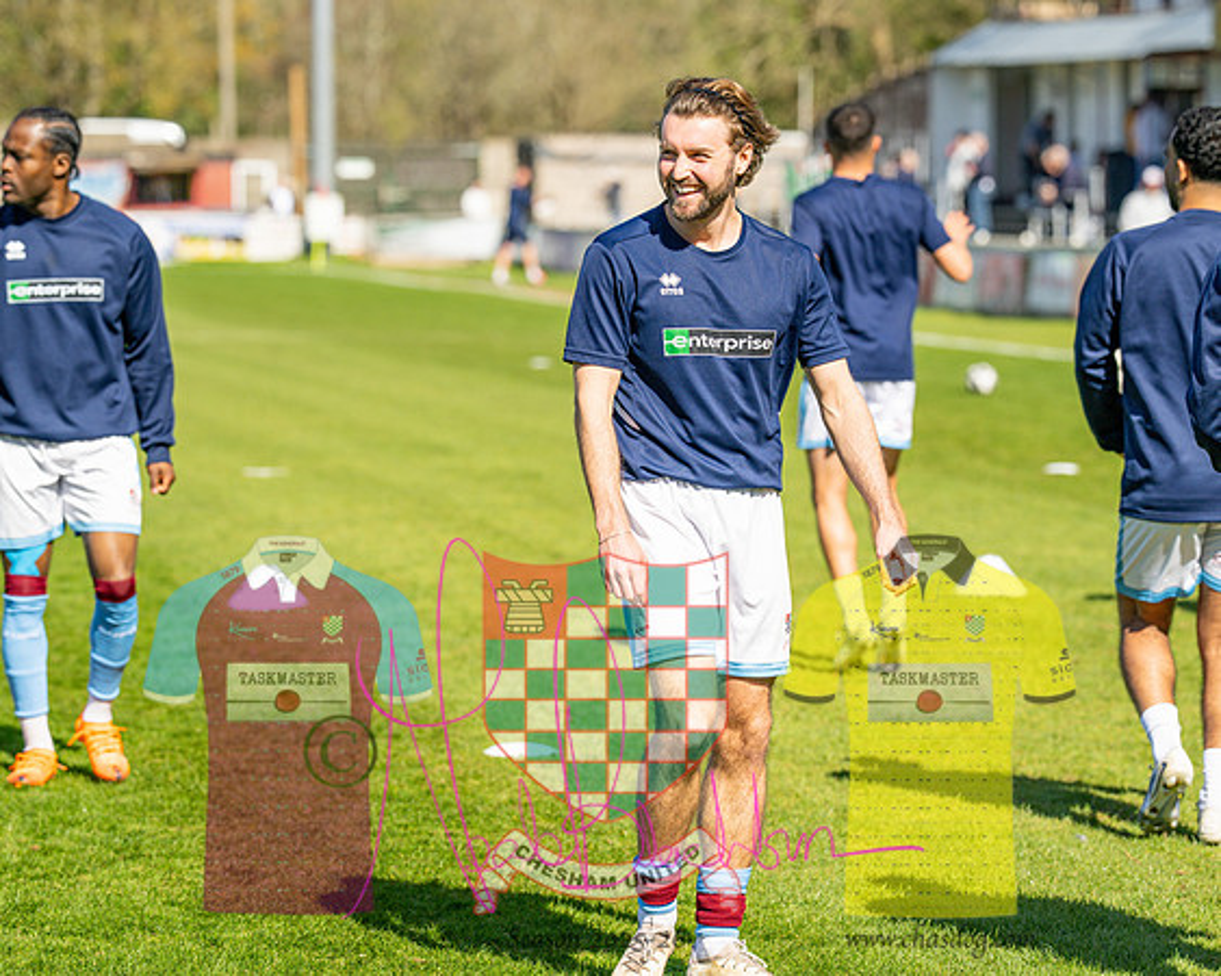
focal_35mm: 152
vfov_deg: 10.1
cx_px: 624
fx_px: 5495
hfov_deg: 12.7
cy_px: 488
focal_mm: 135
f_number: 4
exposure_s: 1/3200
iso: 200
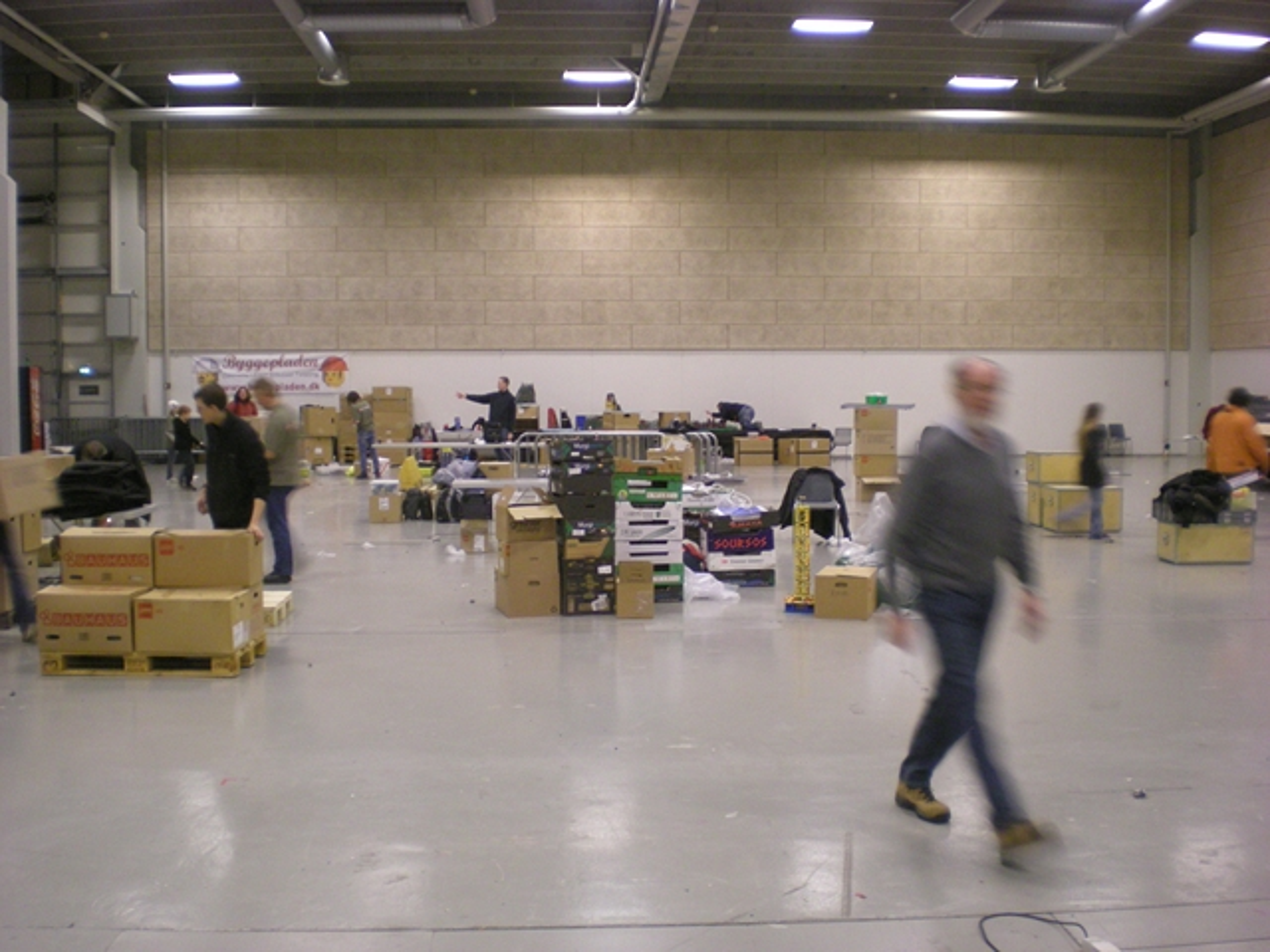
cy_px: 476
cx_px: 635
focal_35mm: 38
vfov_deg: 37.7
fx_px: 1394
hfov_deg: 49.0
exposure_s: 1/8
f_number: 3.1
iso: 245
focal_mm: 6.3
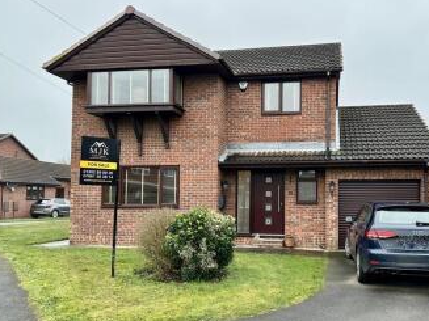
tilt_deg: +2.5
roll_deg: -0.4
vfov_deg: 45.3
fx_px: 384
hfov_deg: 57.7
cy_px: 179
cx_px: 264
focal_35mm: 31
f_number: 1.78
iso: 80
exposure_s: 1/331
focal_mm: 6.86
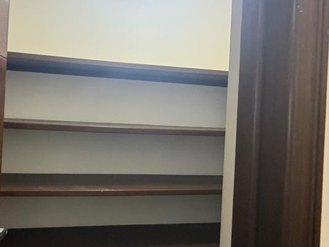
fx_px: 257
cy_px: 114
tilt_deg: +0.1
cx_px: 99
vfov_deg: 51.3
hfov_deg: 62.9
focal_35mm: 27
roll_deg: -2.0
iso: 500
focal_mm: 2.22
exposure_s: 1/60
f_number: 2.2
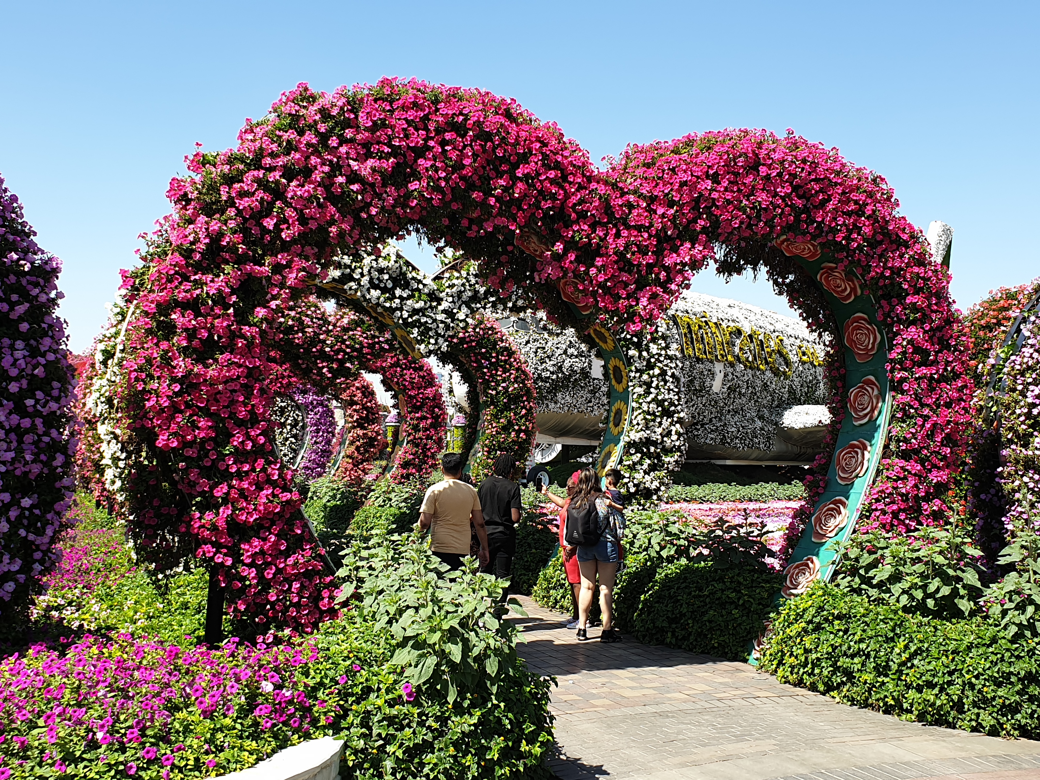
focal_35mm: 26
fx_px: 781
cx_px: 520
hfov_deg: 67.3
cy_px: 390
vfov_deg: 53.1
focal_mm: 4.3
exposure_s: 1/909
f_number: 2.4
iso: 50
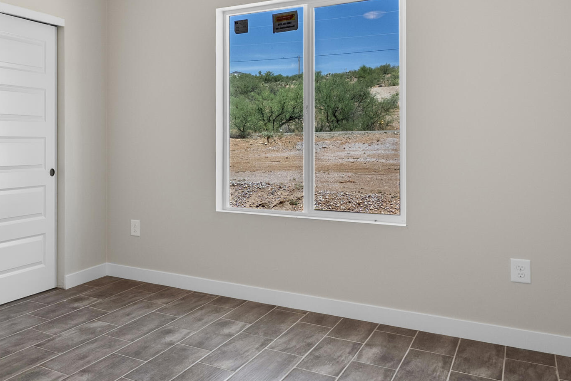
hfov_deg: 47.5
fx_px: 555
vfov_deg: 37.8
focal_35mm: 35
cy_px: 156
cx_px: 33
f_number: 8
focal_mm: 16
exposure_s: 1/2.5
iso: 400
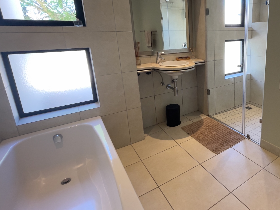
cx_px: 210
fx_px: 170
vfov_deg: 62.5
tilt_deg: -13.6
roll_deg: +1.5
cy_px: 78
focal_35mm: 21
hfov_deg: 73.4
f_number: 2.4
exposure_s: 1/100
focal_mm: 1.54
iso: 160
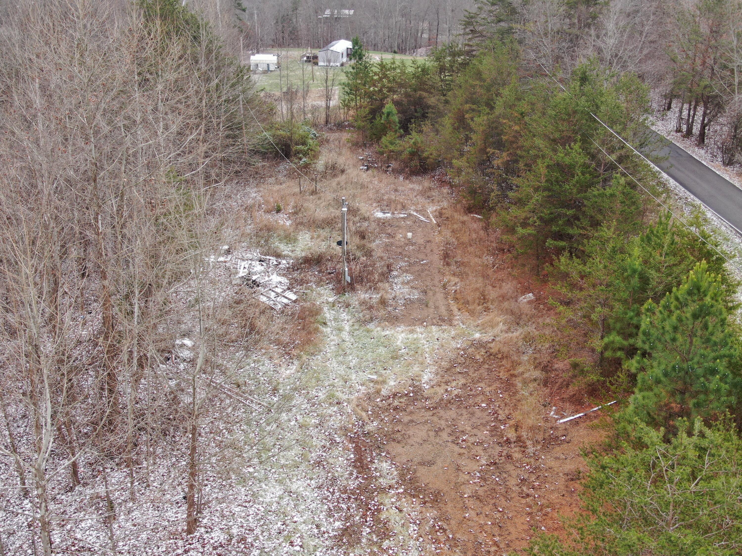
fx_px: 879
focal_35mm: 41
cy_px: 278
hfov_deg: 45.8
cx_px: 371
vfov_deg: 35.1
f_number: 3.5
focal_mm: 7.07
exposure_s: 1/80
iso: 100
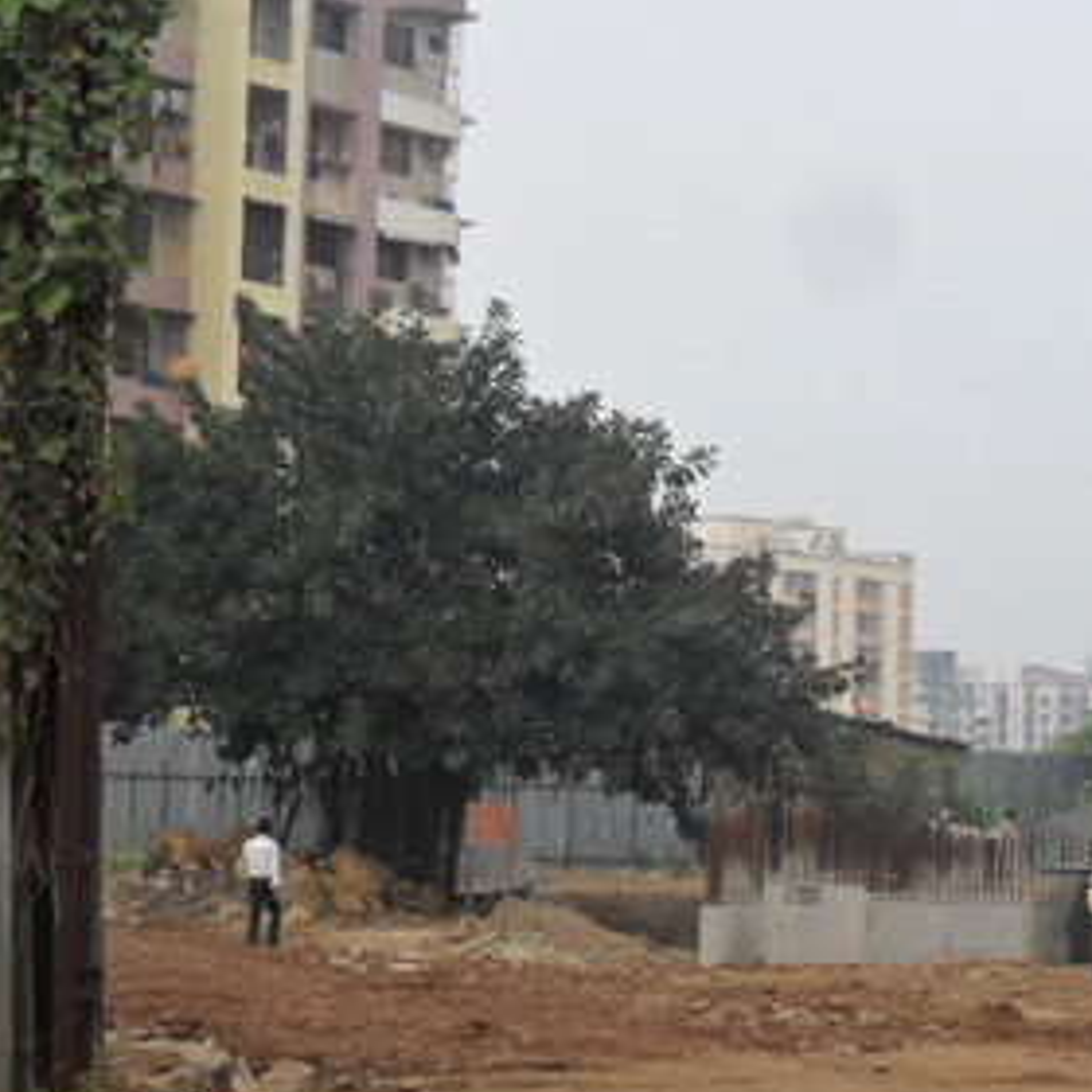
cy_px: 714
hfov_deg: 19.3
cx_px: 897
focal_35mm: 89
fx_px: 3176
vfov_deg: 19.5
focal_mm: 7.8
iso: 100
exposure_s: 1/500
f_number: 4.5
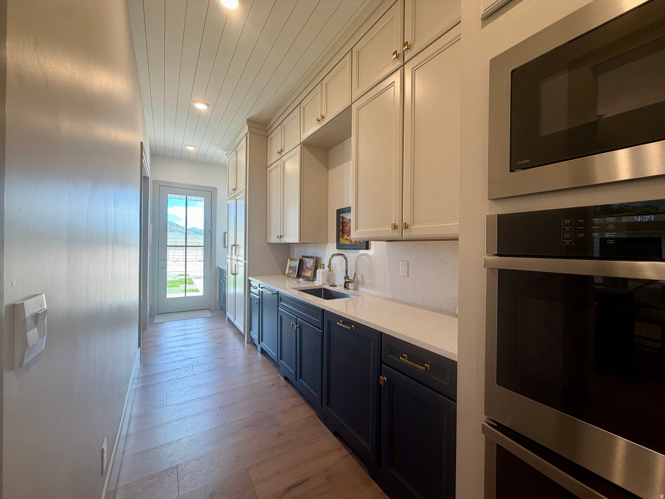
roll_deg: +0.0
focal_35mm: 14
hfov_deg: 102.1
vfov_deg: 85.7
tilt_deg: +0.0
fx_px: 269
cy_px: 250
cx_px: 332
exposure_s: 1/120
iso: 125
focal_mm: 2.22
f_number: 2.2
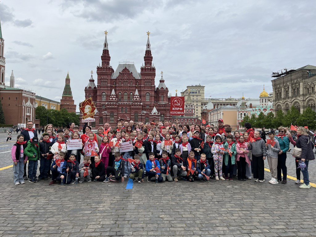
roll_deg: -0.6
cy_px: 118
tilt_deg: +1.6
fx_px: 237
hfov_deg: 67.3
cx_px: 158
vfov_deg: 53.1
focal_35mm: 26
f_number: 1.6
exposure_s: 1/3623
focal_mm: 5.1
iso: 50
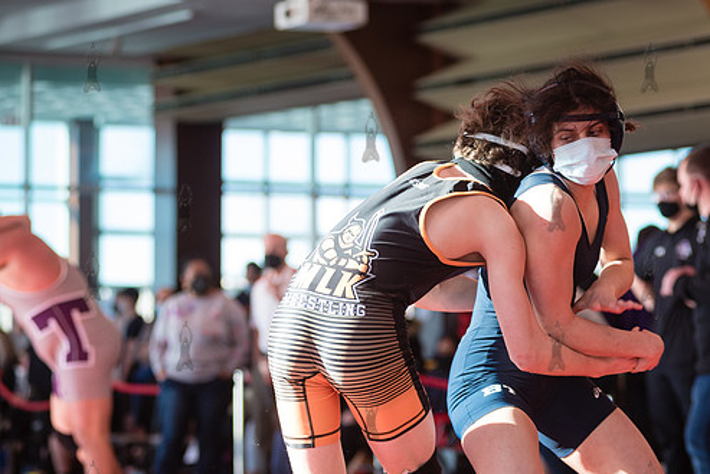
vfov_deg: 7.8
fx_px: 3472
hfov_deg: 11.7
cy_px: 294
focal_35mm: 176
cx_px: 510
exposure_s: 1/400
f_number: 4
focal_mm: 112
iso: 400
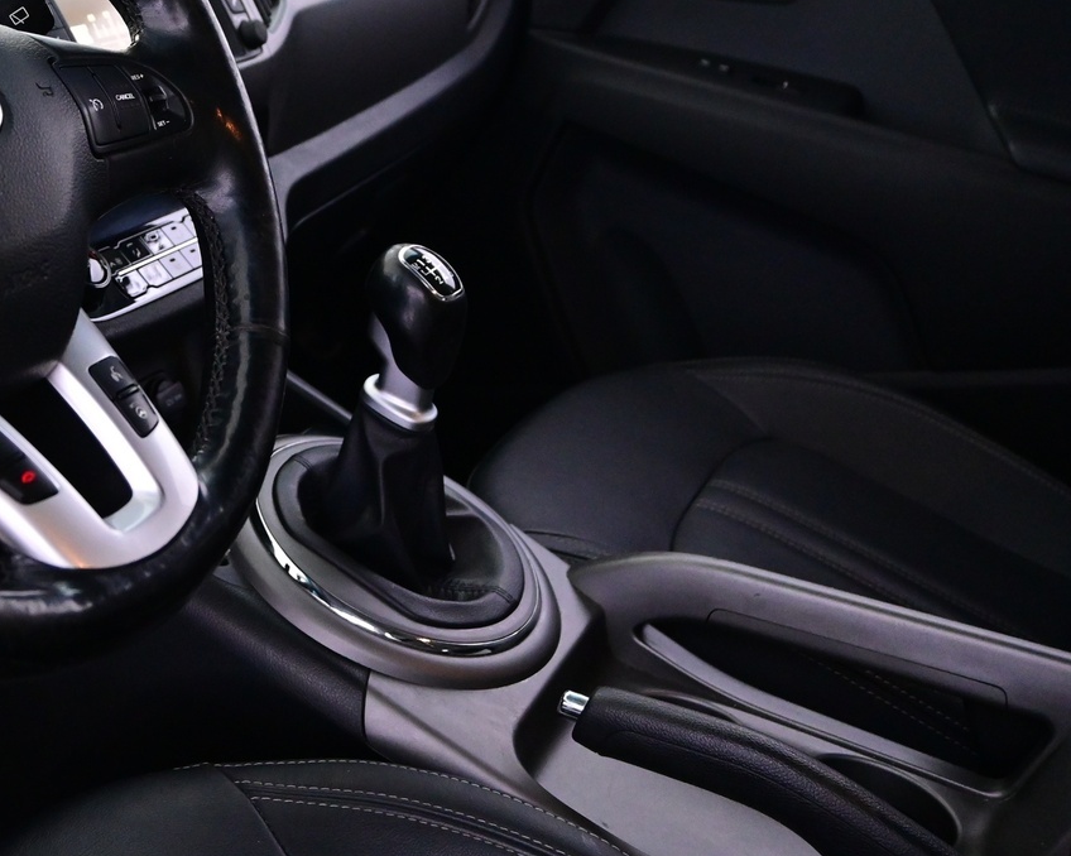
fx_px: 1662
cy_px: 256
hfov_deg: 34.5
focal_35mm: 52
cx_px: 194
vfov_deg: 28.6
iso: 2800
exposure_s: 1/30
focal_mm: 19.5
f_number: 3.8
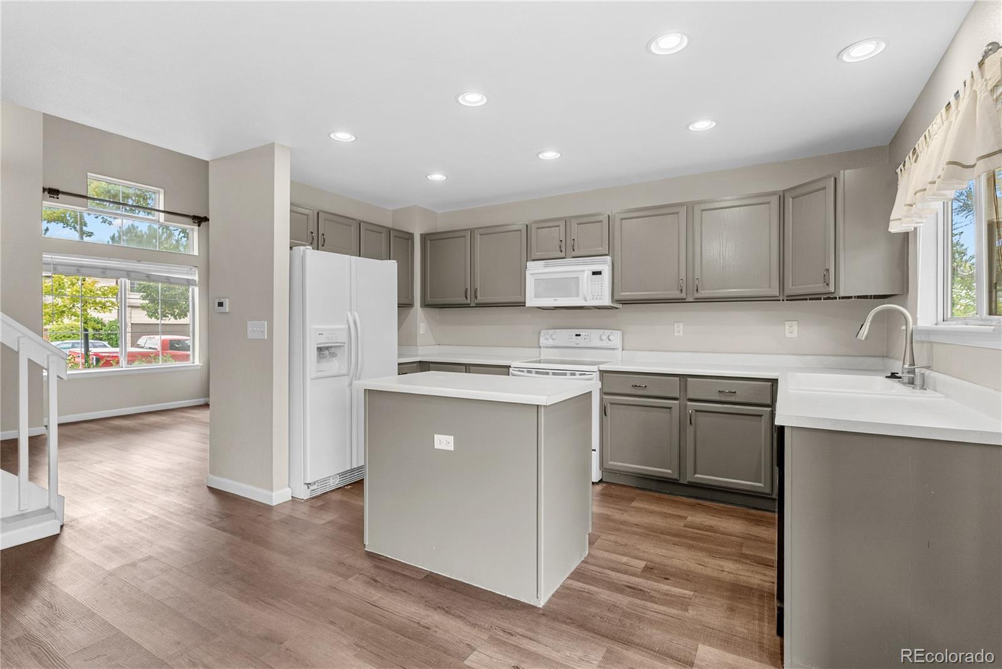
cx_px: 501
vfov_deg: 70.5
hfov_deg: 93.3
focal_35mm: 17
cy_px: 334
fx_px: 473
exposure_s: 1/4
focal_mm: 17
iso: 100
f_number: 7.1
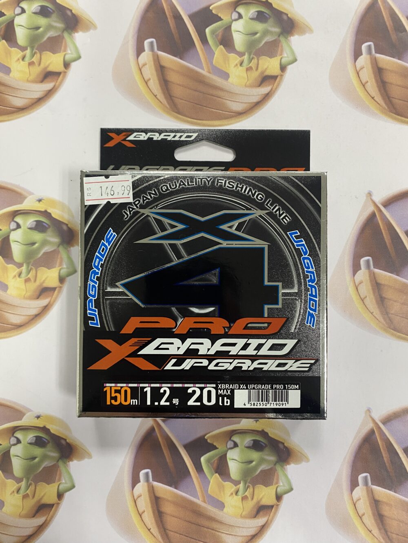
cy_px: 272
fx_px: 409
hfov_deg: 53.1
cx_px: 204
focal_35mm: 26
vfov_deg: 67.3
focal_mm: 4.25
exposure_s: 1/60
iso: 125
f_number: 1.8
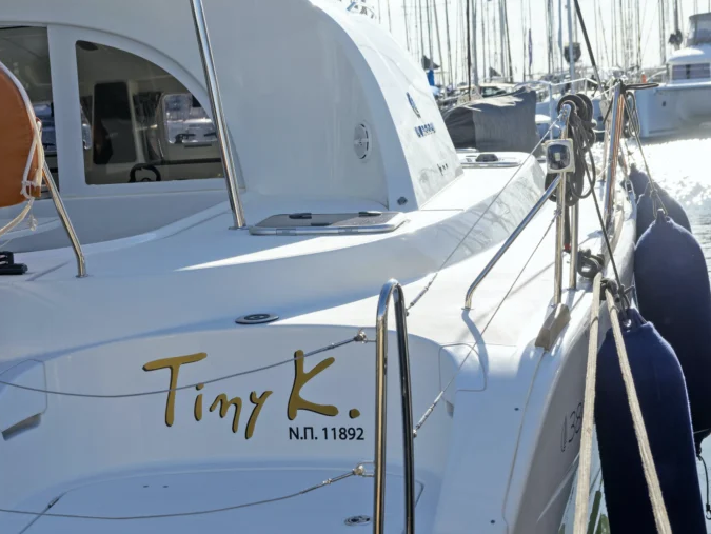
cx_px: 308
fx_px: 1685
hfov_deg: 23.8
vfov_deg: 18.0
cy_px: 269
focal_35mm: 82
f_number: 8
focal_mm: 50
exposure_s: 1/640
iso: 200
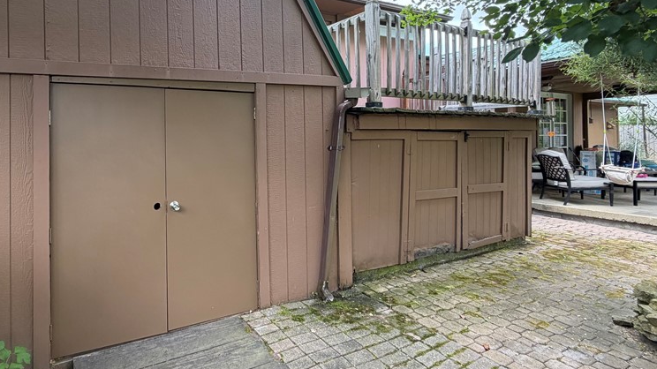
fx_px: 366
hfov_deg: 81.3
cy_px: 135
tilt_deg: +0.7
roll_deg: +0.1
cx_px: 224
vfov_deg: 52.9
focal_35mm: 21
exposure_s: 1/121
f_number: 2.2
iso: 100
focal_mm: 2.22
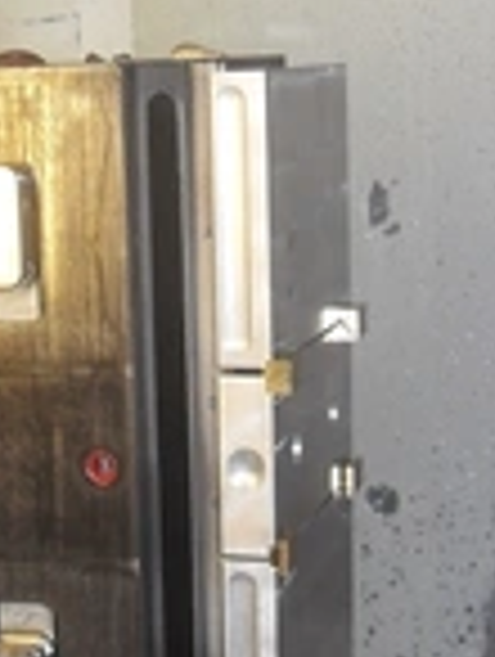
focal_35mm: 93
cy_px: 446
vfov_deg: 21.0
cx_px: 144
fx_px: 1768
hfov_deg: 15.9
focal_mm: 6.3
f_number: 2.8
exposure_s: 1/45
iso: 100
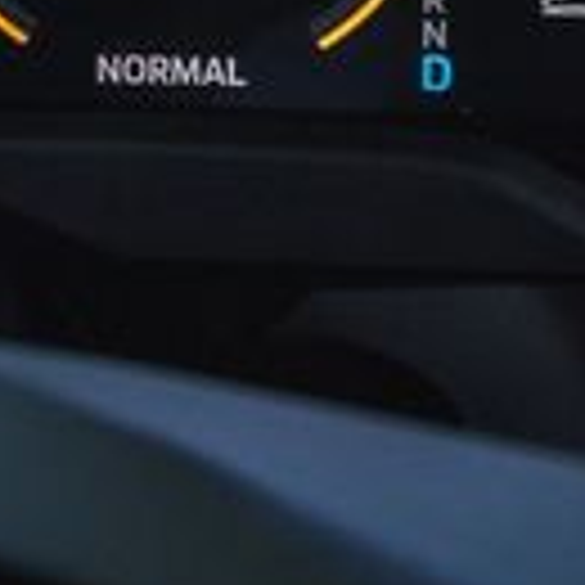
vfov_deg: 13.8
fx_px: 2199
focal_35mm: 115
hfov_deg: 13.7
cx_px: -428
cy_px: -397
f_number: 8
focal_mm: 24
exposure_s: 1/40
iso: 100
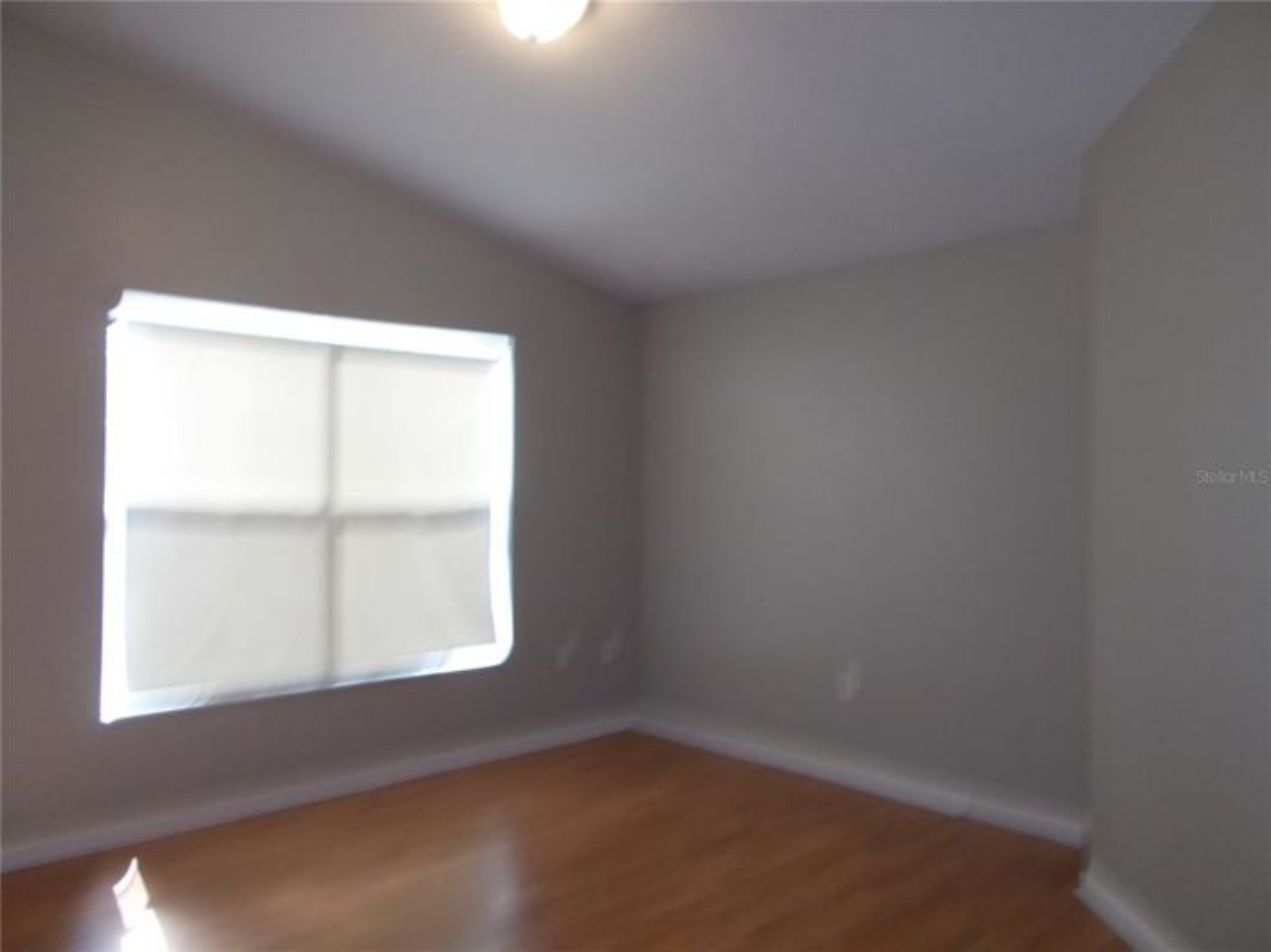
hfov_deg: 67.3
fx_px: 954
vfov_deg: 53.0
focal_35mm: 26
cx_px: 636
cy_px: 476
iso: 200
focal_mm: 4.6
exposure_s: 1/25
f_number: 3.2
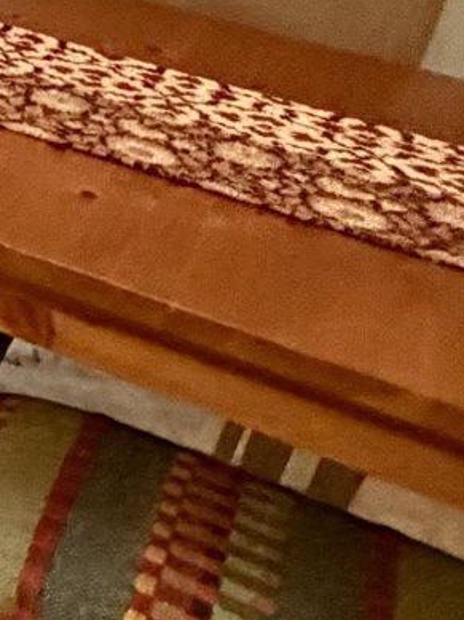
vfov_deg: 22.7
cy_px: 10
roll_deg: -3.8
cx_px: -906
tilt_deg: -19.7
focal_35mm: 83
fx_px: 1486
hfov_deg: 11.3
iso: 500
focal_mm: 2.22
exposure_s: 1/60
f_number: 2.2
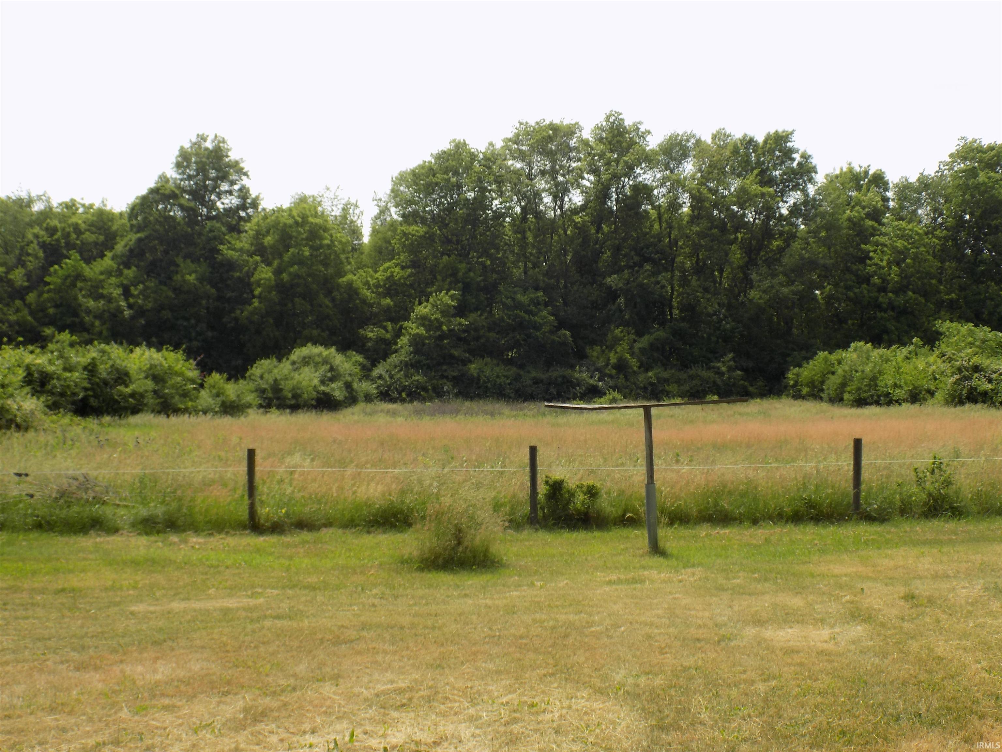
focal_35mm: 46
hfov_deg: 41.2
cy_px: 376
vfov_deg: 31.5
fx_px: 1332
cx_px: 501
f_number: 3.7
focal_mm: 8.1
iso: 80
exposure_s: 1/400
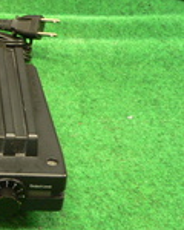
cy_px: 108
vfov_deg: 16.2
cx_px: -106
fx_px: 810
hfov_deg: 12.2
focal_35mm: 119
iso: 200
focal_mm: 7.9
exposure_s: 1/8
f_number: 2.8
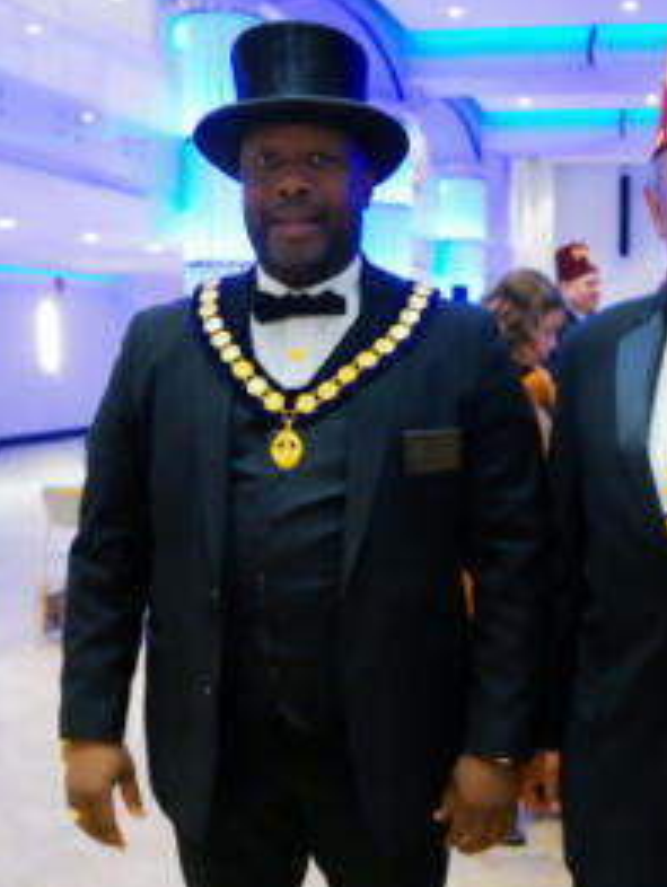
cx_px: 503
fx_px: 1129
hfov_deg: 32.3
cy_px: 592
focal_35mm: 44
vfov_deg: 42.3
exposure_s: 1/160
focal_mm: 24
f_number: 4
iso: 8000
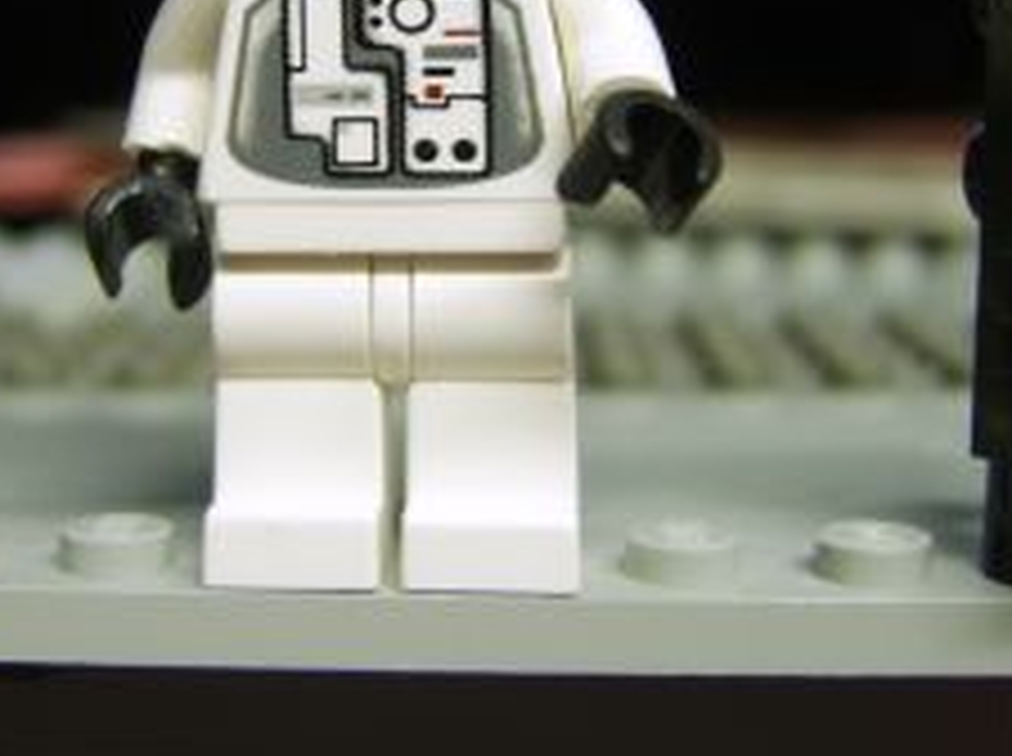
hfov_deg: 36.2
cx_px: 445
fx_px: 1547
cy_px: 117
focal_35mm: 53
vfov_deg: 26.8
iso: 71
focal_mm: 8.13
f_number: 2.7
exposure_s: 1/6
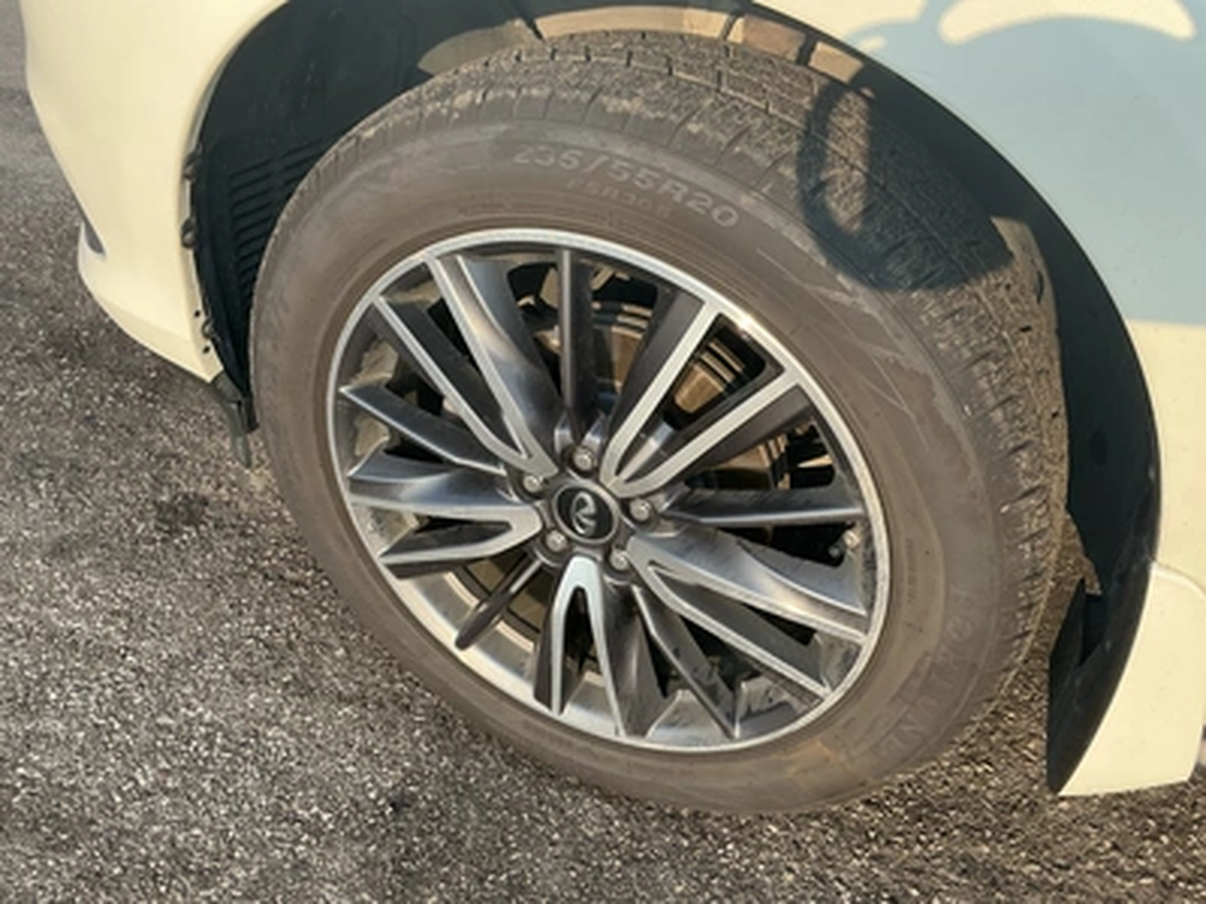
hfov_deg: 63.4
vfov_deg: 49.7
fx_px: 976
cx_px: 603
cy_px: 452
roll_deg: -4.5
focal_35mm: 28
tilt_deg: -36.0
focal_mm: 3
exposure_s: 1/358
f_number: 1.8
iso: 25
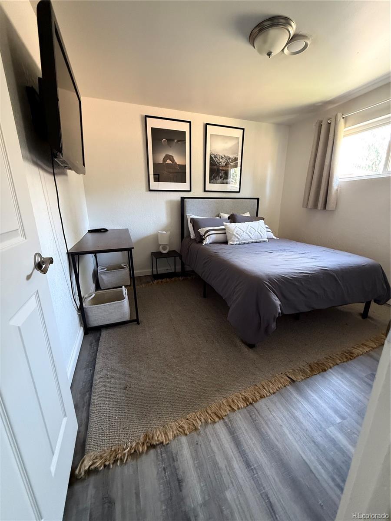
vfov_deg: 102.1
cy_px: 260
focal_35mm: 14
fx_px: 211
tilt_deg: -16.0
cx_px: 196
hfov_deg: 85.7
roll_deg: +0.1
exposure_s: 1/60
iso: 640
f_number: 2.2
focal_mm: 2.22
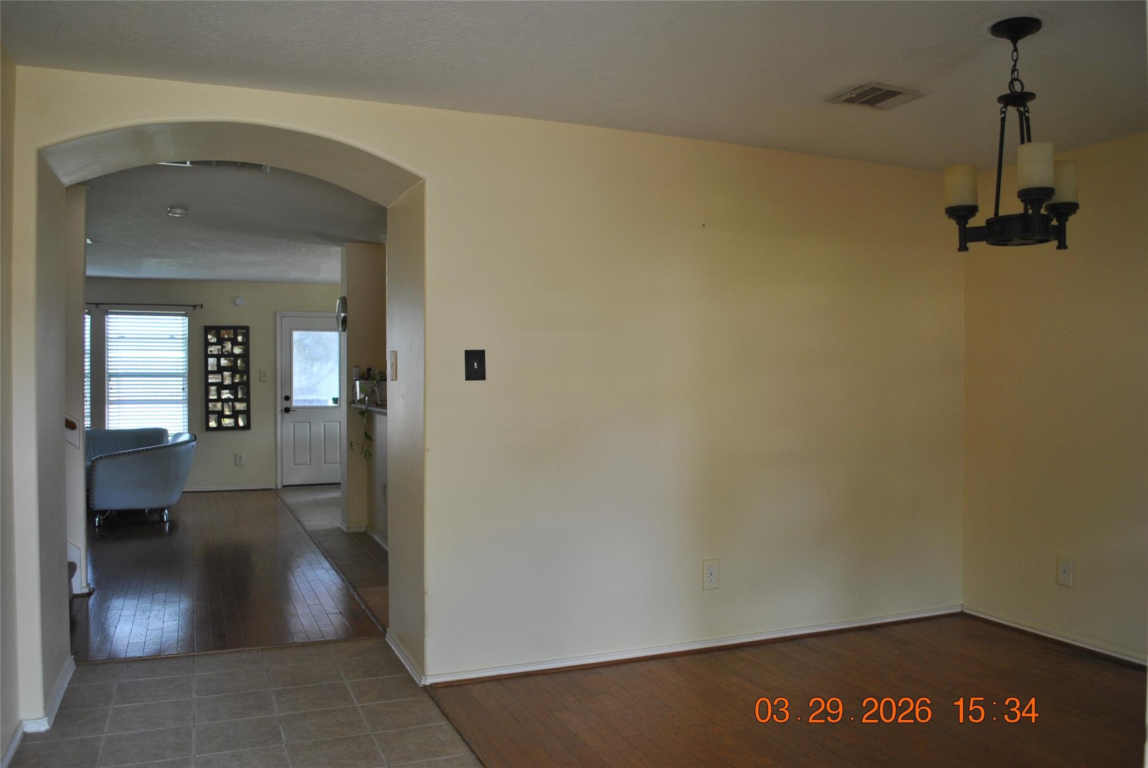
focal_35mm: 27
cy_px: 384
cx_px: 574
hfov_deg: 67.3
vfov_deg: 48.0
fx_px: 862
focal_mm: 18
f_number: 3.5
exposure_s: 1/50
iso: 200
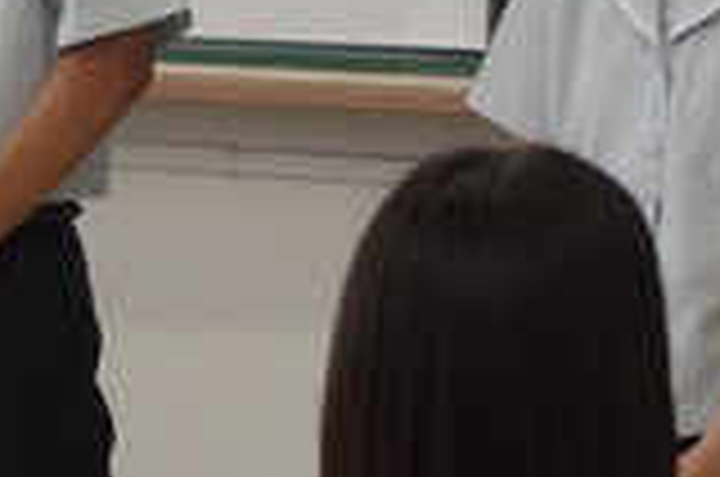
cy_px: -108
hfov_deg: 5.6
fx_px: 7425
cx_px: 279
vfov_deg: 3.7
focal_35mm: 372
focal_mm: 88
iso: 1600
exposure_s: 1/160
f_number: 8
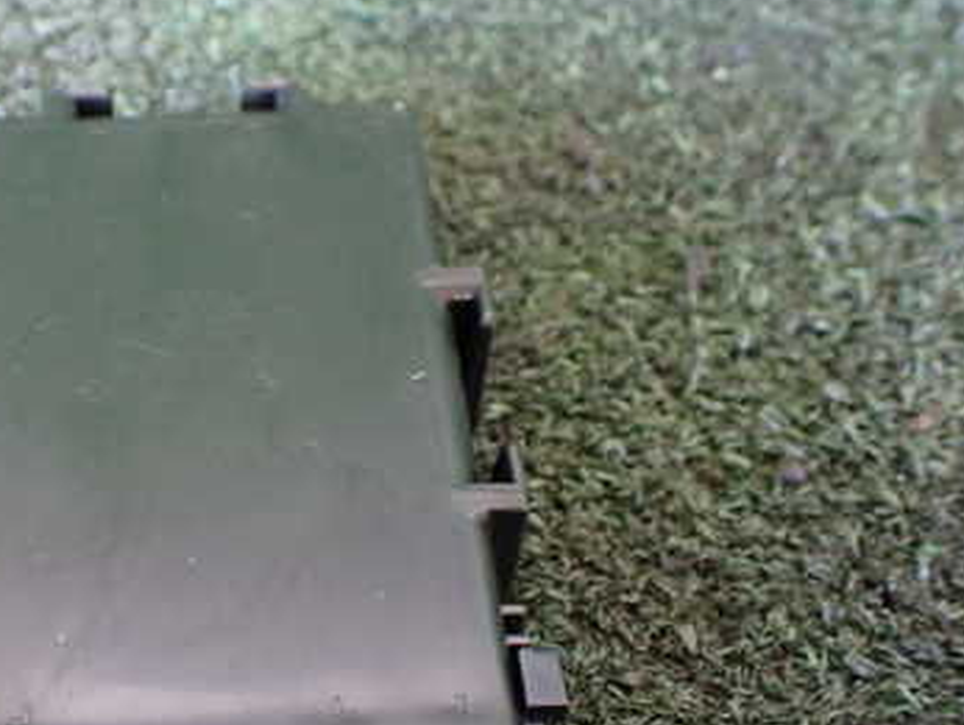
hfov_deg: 35.4
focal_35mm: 52
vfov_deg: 27.9
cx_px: 173
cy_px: 471
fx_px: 1449
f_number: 2.3
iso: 800
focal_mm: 5.4
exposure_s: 1/30
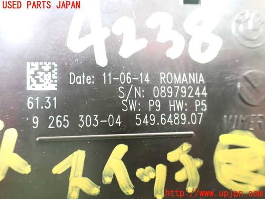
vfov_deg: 46.8
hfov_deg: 60.0
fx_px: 230
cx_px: 132
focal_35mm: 30
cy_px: 100
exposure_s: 1/30
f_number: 2.3
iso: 1250
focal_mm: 5.4
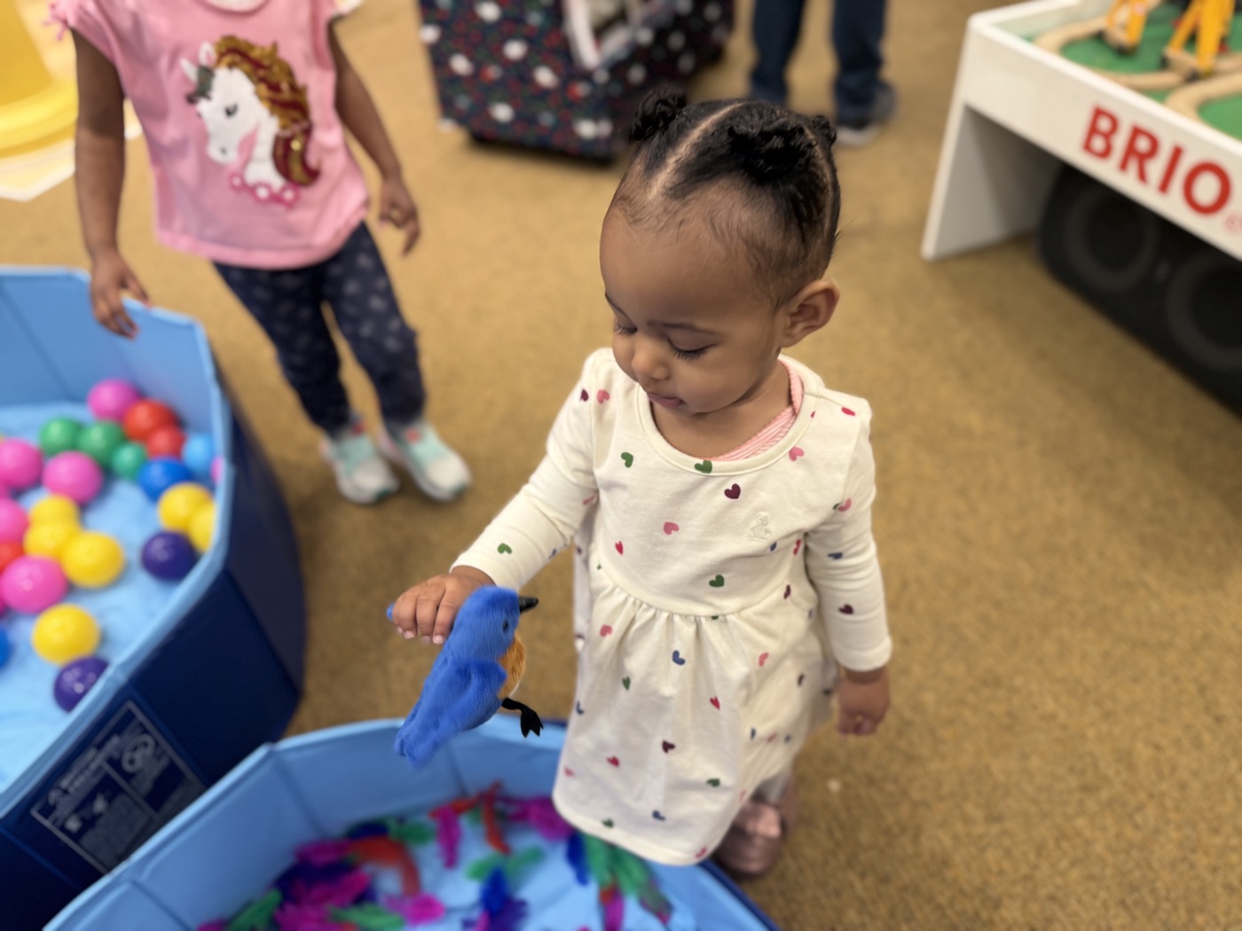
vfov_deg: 56.8
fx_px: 861
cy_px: 466
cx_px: 621
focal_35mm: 24
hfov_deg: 71.6
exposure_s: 1/60
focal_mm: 6.76
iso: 125
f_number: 1.78
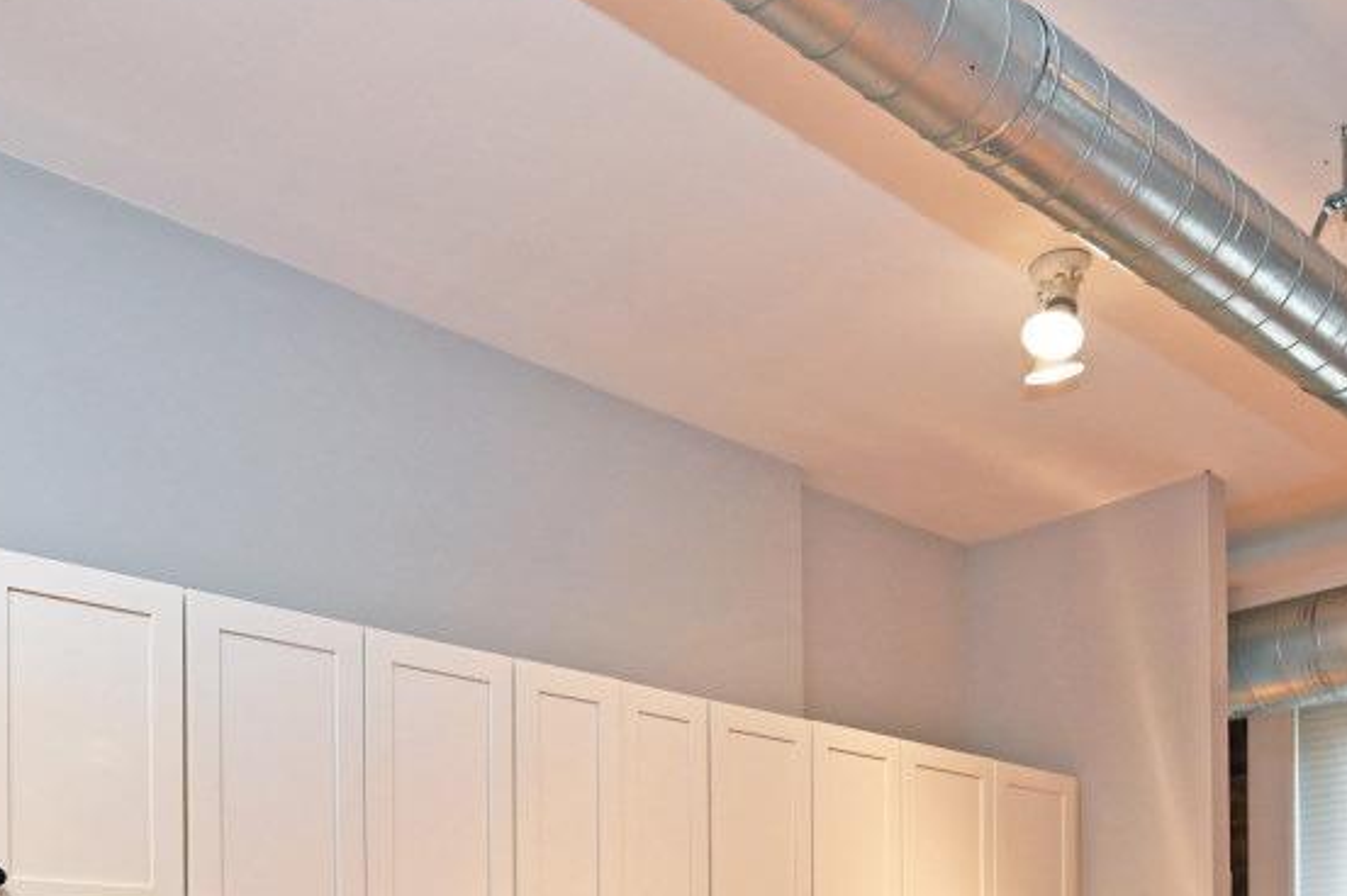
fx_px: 1421
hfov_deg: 50.2
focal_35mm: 38
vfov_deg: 30.6
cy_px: 1025
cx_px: 507
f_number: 4
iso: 450
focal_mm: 14
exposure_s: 1/60
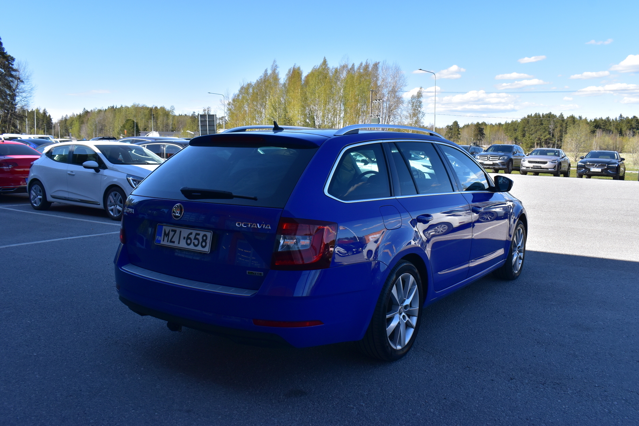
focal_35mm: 30
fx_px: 532
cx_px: 320
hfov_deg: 61.9
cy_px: 213
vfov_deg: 43.6
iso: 400
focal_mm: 20
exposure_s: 1/350
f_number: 11
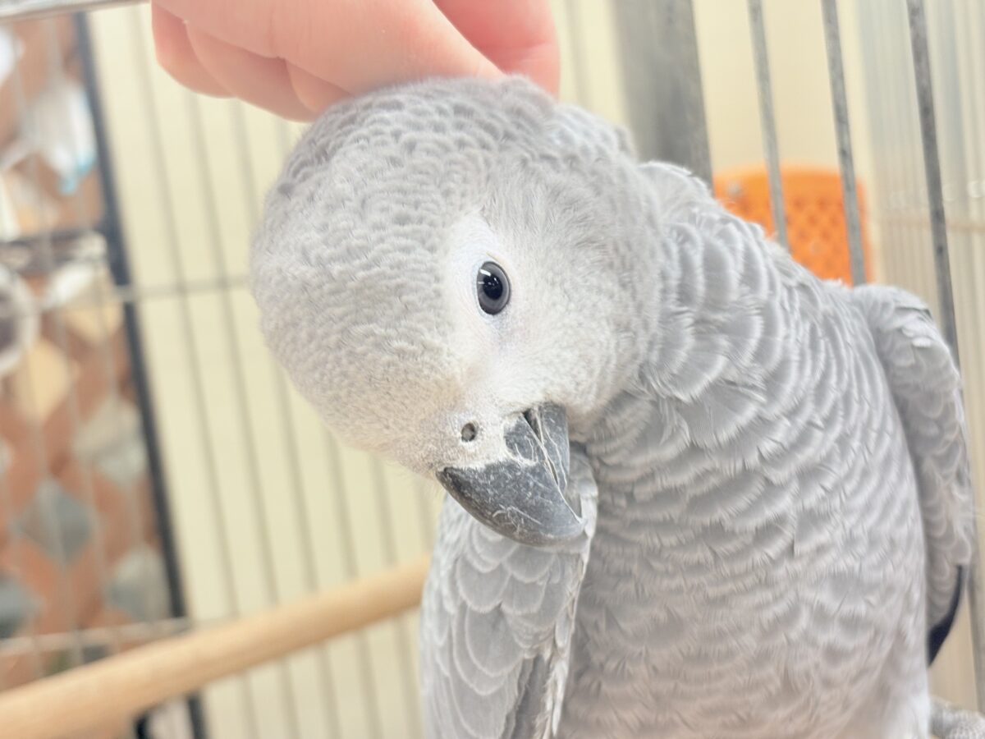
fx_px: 1480
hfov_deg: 36.8
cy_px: 370
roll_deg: +8.3
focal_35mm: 52
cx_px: 492
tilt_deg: -6.0
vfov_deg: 28.0
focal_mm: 5.96
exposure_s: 1/50
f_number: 1.6
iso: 40
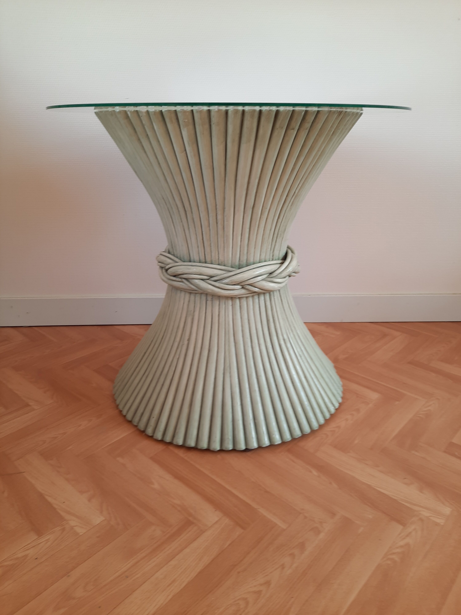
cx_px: 230
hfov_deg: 54.9
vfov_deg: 69.4
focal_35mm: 25
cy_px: 308
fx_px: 444
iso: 50
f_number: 2
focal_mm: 4.6
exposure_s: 1/50
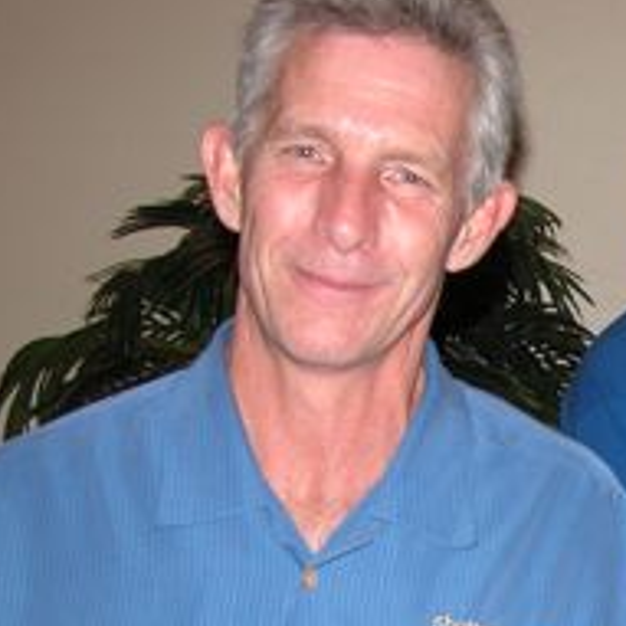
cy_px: 554
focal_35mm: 97
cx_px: 859
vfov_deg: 17.7
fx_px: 1985
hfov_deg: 16.7
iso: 100
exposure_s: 1/60
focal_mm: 8.9
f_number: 2.8
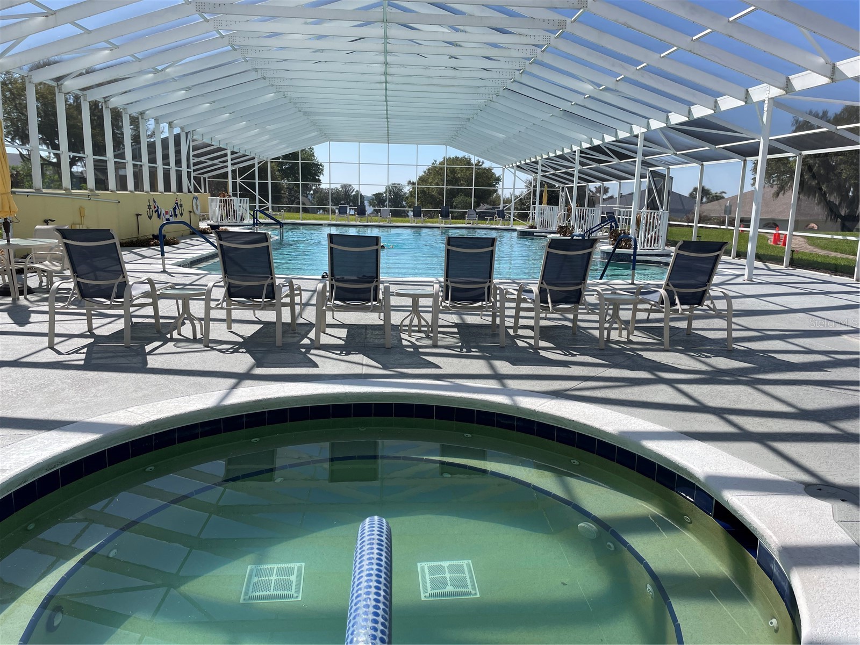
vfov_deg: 53.1
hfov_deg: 67.3
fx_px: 646
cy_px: 322
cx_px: 430
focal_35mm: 26
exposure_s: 1/2747
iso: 32
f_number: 1.6
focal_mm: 4.2
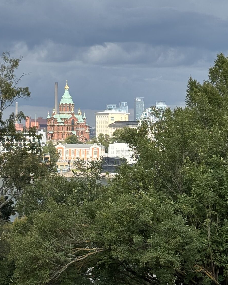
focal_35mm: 116
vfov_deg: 16.3
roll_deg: -1.5
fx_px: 978
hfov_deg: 13.3
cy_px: 2
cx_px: 63
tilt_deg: +6.3
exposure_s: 1/2193
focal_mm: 5.96
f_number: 1.6
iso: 32
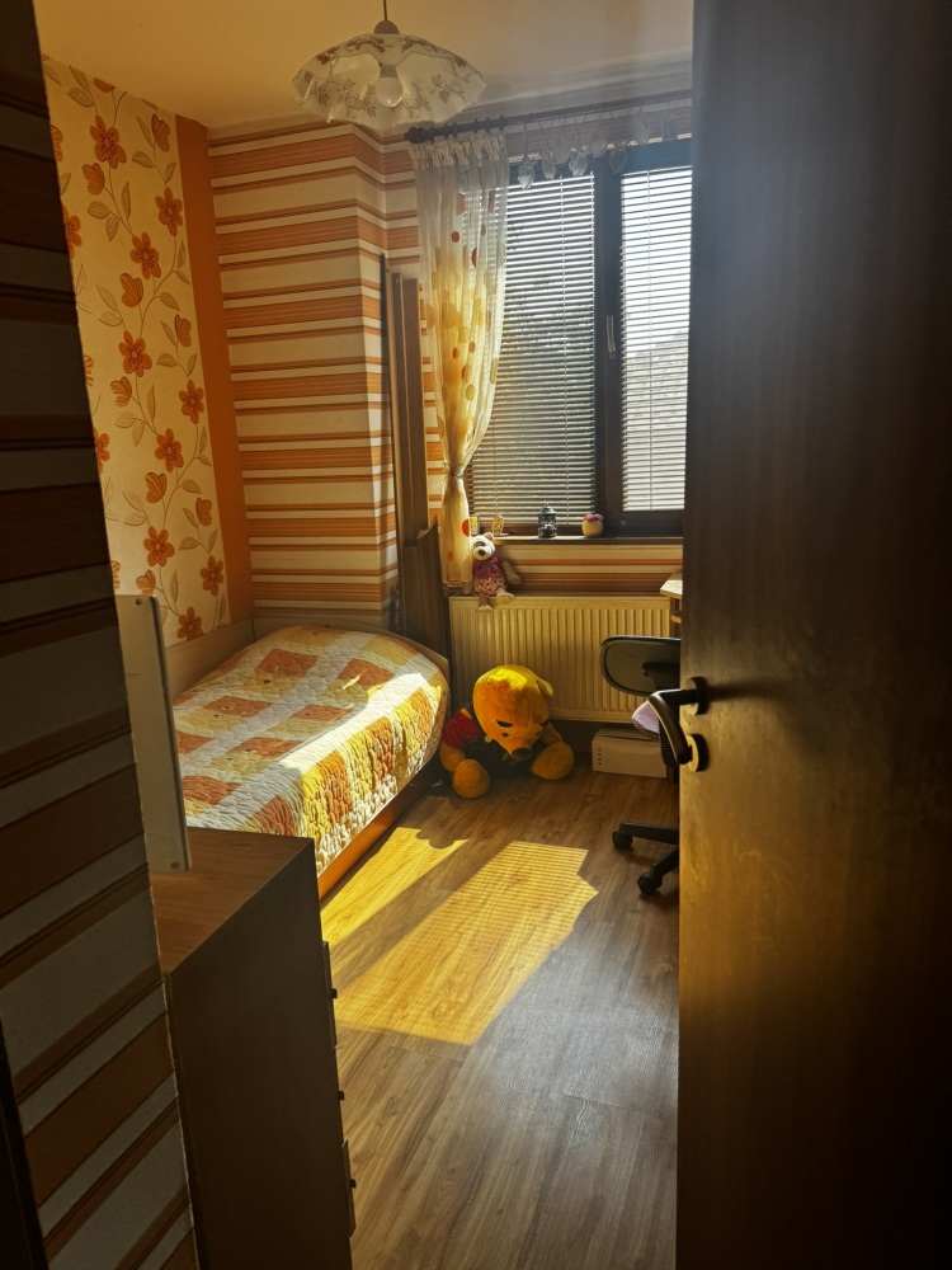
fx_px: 880
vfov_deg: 71.6
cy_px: 635
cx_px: 476
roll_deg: +2.6
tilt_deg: -13.6
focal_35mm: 24
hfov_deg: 56.8
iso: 80
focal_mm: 6.76
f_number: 1.78
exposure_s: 1/374
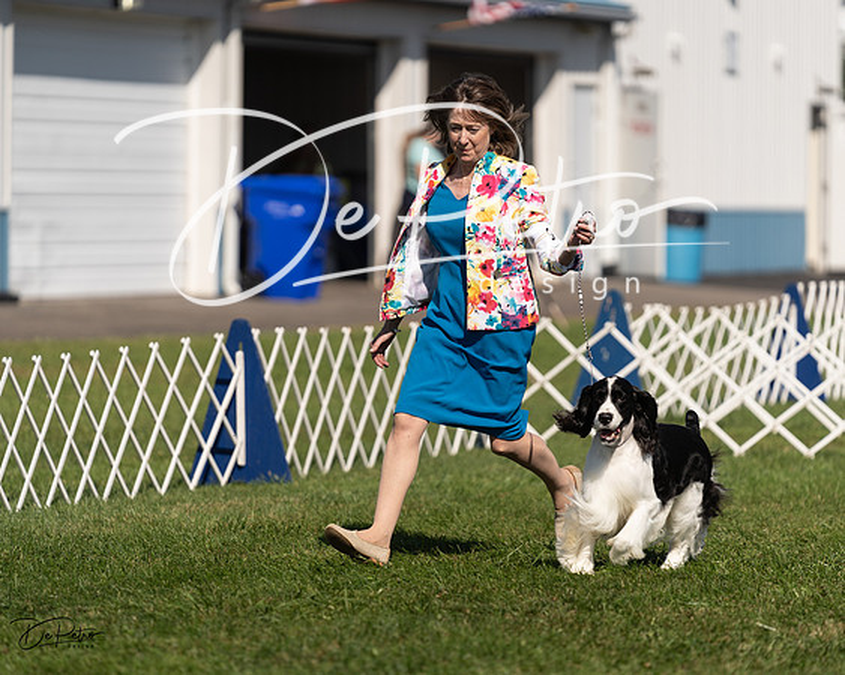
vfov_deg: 6.9
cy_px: 338
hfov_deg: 8.6
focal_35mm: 225
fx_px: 5631
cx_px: 422
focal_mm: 200
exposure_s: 1/2500
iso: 100
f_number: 3.2
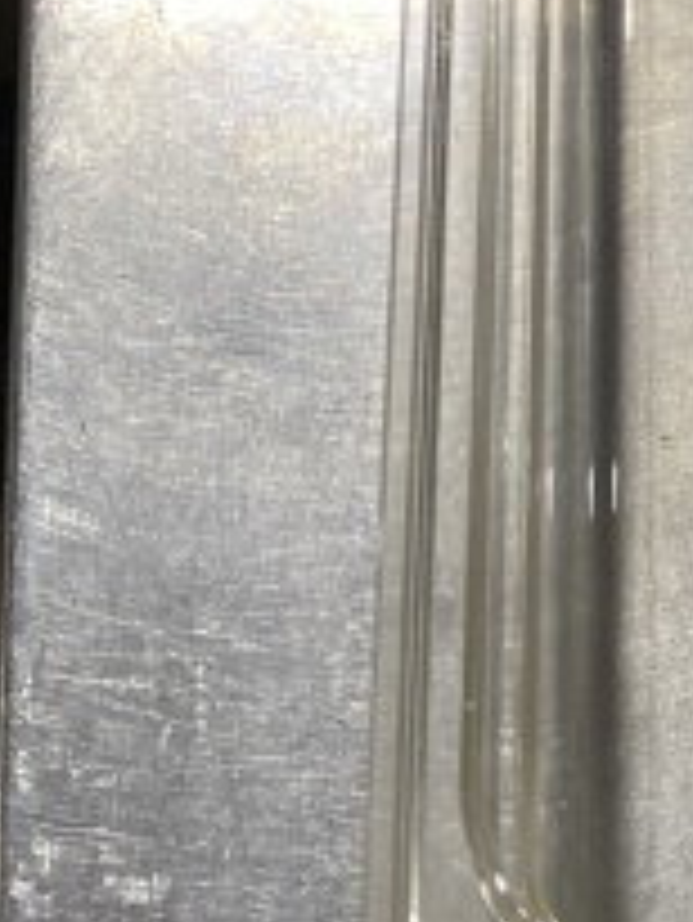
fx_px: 2747
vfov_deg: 18.8
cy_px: 101
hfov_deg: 12.9
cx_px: 1292
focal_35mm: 103
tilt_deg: -57.4
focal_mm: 4.25
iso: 125
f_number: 1.8
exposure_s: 1/118
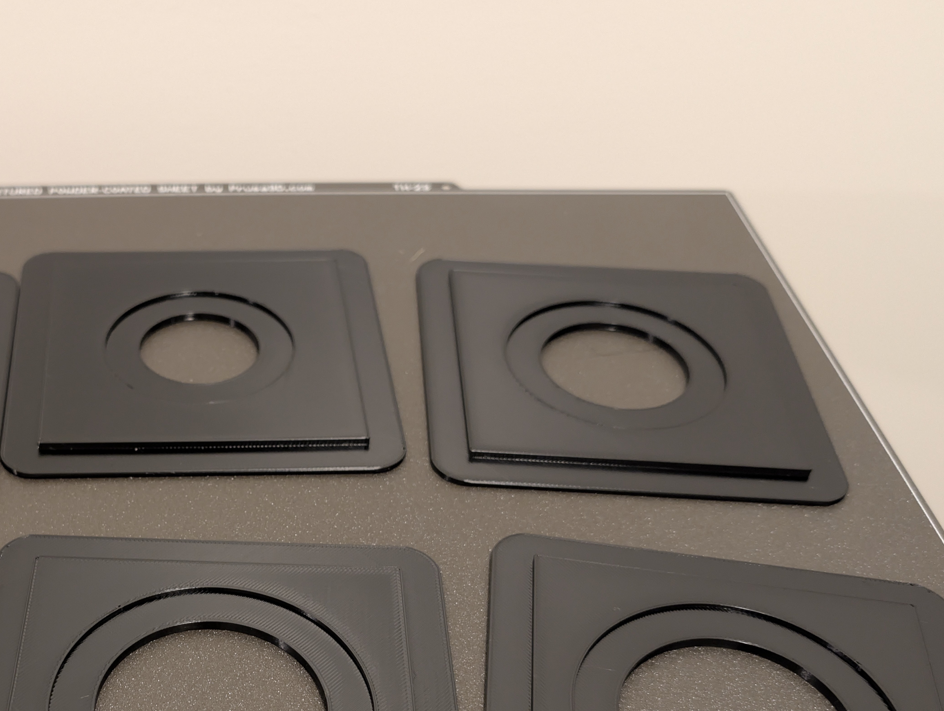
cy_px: 539
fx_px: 1283
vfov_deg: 30.4
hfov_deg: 38.9
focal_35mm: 47
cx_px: 197
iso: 627
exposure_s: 1/40
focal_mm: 6.9
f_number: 1.68
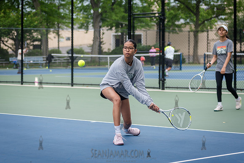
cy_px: 74
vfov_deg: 12.4
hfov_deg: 18.4
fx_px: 752
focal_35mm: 111
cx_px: 131
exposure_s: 1/800
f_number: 3.5
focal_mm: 92
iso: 200
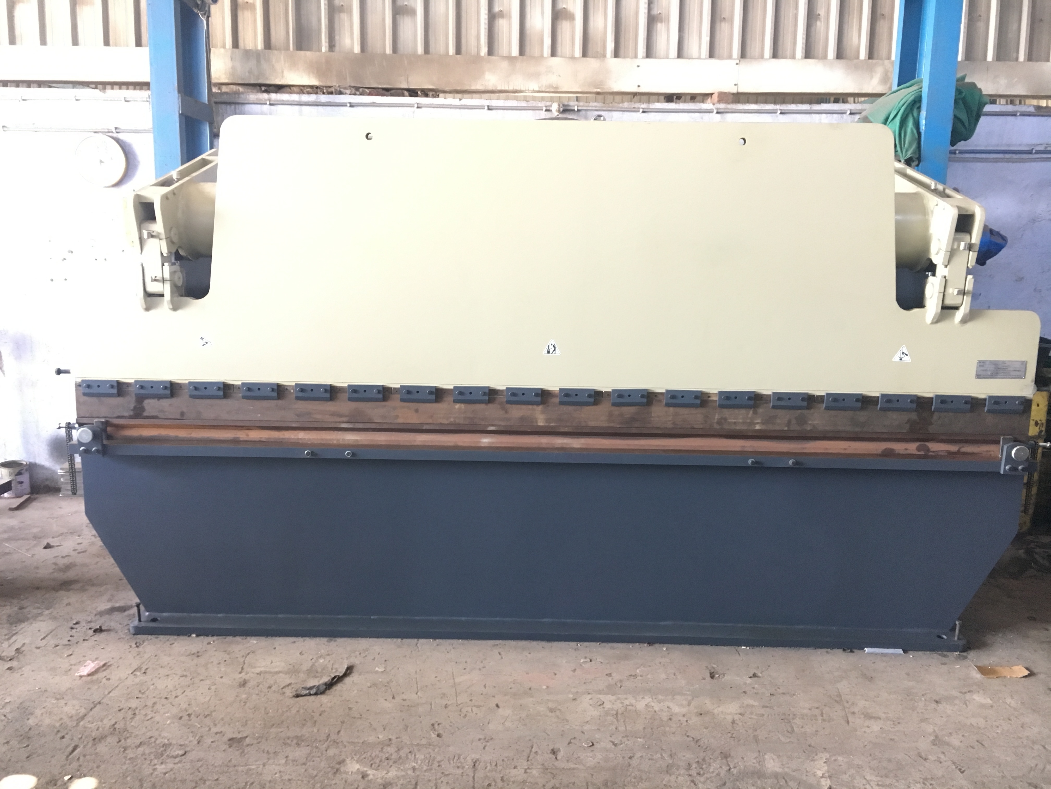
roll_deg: -1.9
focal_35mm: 29
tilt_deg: -10.9
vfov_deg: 48.2
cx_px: 526
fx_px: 880
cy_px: 394
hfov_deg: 61.7
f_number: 2.2
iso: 200
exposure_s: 1/25
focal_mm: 4.15
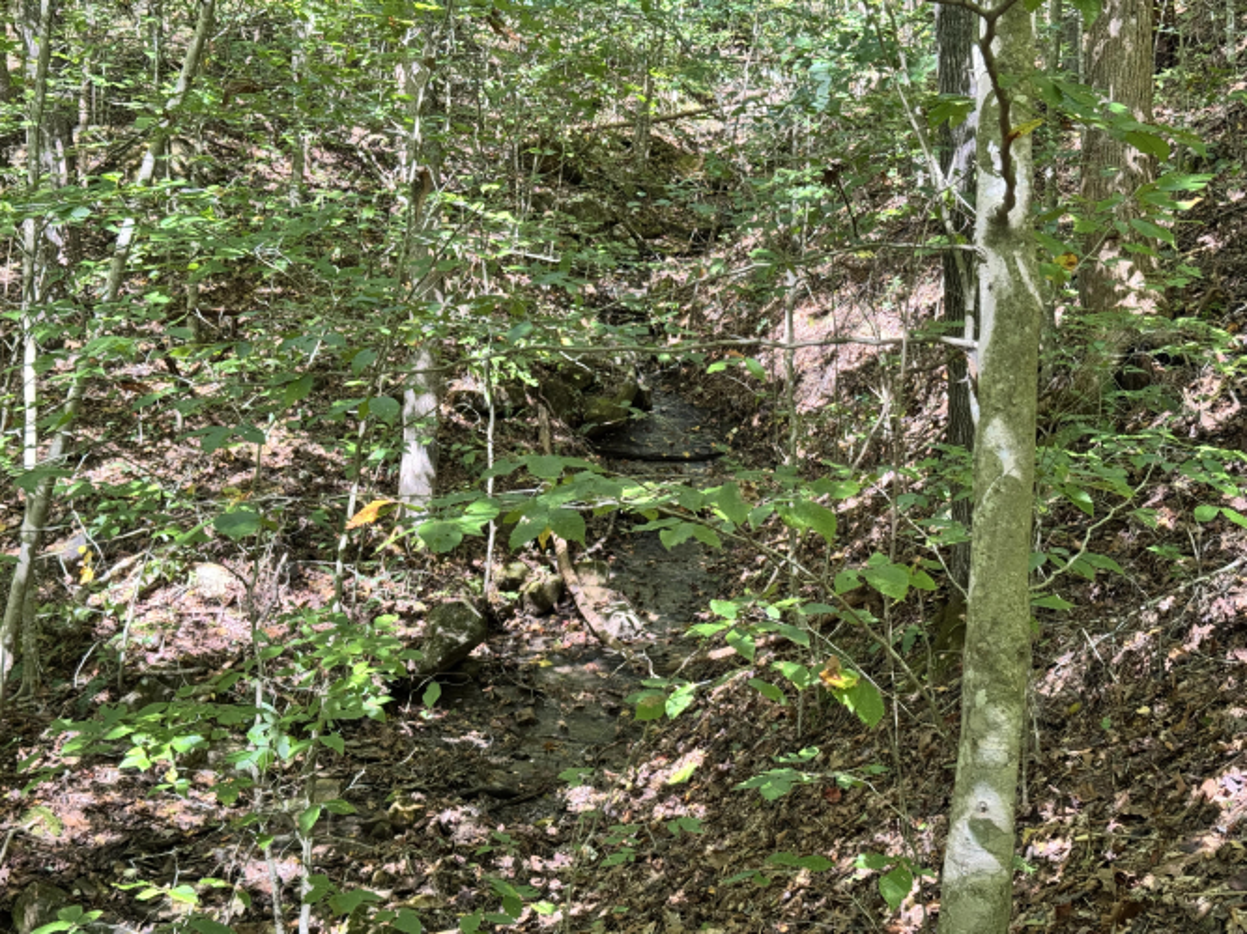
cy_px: 467
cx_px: 624
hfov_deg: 39.7
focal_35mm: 48
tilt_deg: -4.8
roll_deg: -2.2
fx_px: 1729
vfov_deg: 30.3
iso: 100
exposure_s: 1/106
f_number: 1.78
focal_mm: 6.76
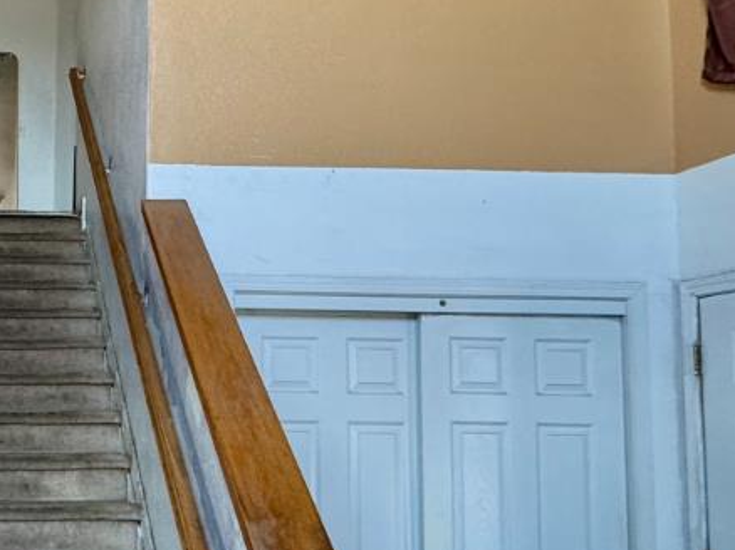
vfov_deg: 30.1
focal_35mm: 48
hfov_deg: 35.9
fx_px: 1019
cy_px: 338
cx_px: 7
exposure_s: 1/99
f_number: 2.2
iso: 320
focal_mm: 2.22
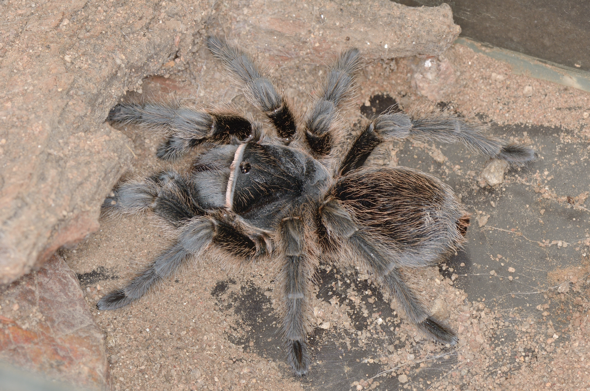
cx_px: 295
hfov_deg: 13.1
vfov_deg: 8.7
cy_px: 196
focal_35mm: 158
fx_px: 2576
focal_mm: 105
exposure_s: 1/60
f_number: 16
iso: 400
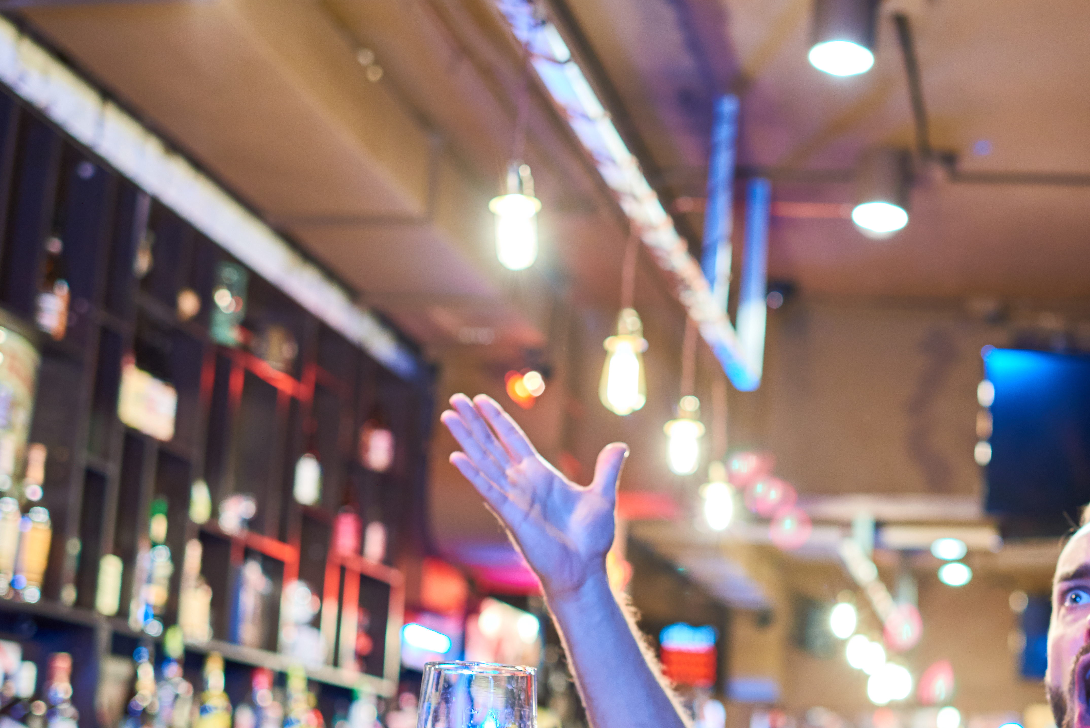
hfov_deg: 32.8
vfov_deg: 22.4
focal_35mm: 60
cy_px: 574
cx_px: 812
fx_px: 1817
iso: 400
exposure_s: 1/15
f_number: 2.5
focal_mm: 35
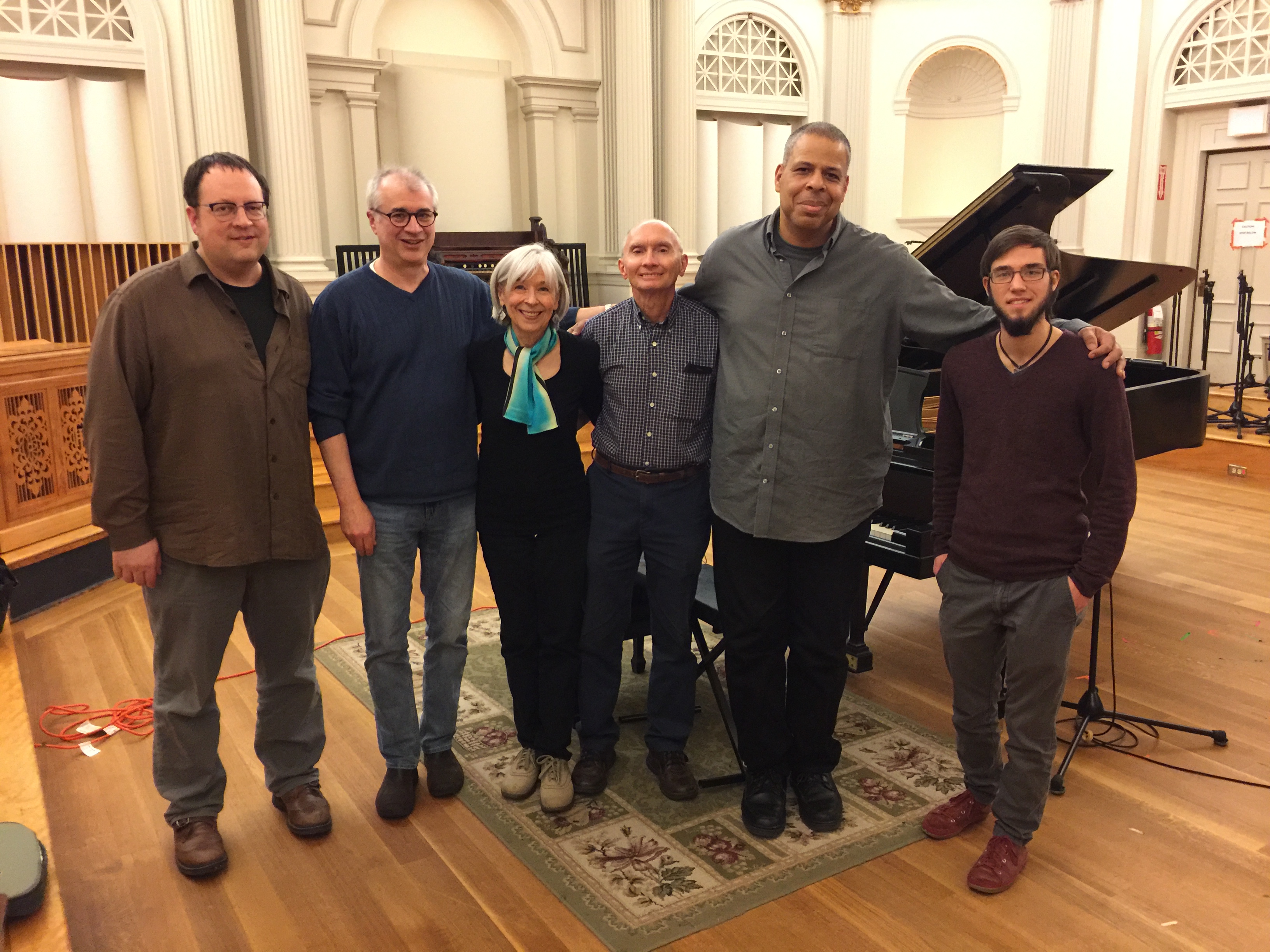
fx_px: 1064
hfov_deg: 61.7
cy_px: 476
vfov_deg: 48.2
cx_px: 635
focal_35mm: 29
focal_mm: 4.15
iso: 160
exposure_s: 1/15
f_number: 2.2
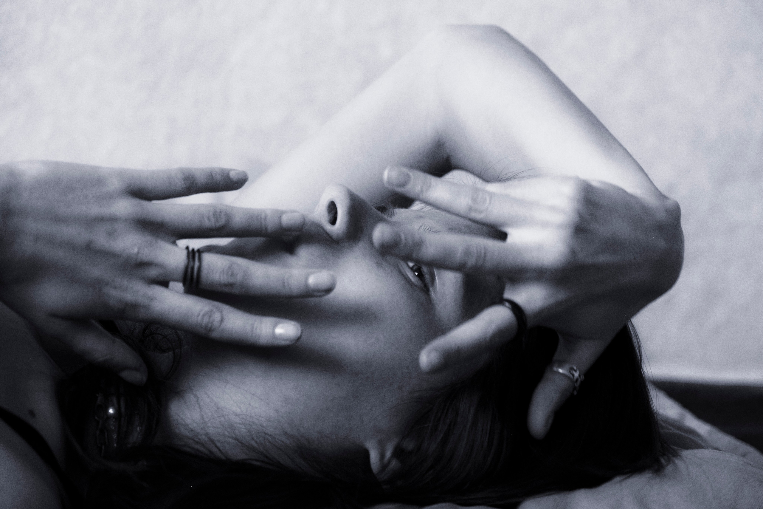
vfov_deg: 11.4
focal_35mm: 120
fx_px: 2543
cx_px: 382
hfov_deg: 17.1
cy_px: 254
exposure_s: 1/30
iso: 800
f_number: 4
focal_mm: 80
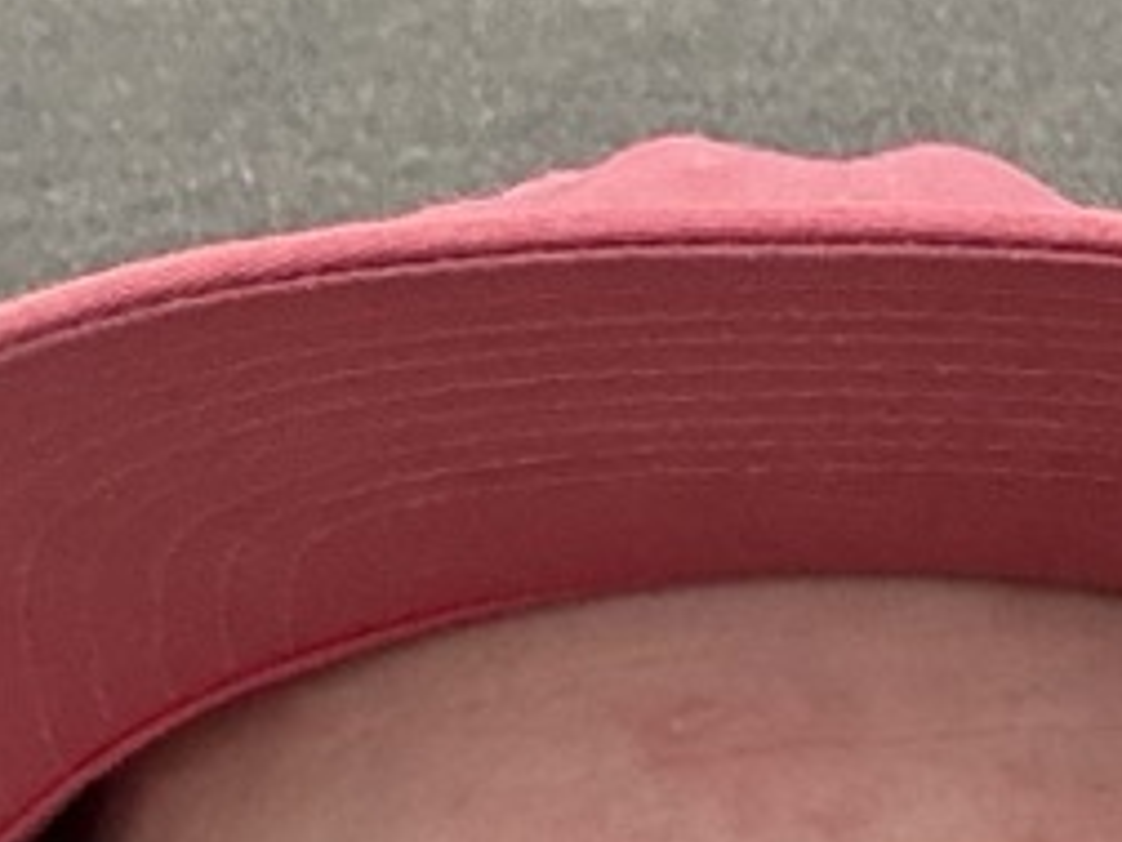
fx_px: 5672
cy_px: 107
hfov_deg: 8.8
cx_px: 3589
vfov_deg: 8.5
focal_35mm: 175
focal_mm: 2.69
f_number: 1.9
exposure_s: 1/121
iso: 50
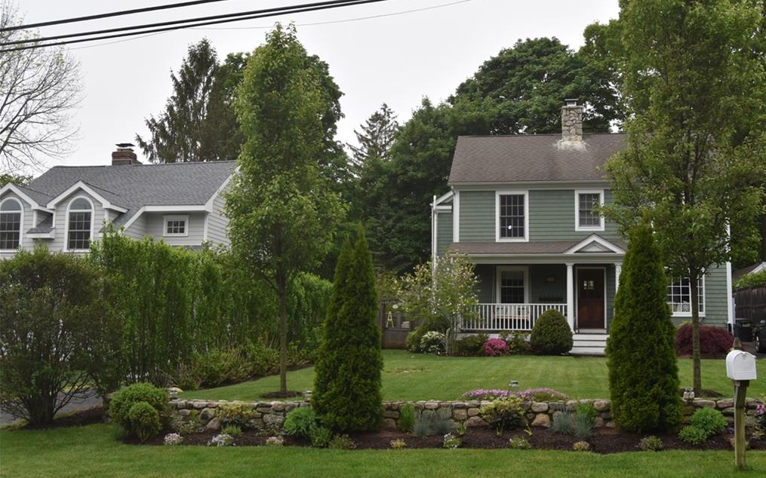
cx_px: 386
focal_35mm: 37
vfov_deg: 34.4
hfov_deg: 52.8
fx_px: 772
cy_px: 246
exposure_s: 1/500
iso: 400
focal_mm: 24
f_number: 8
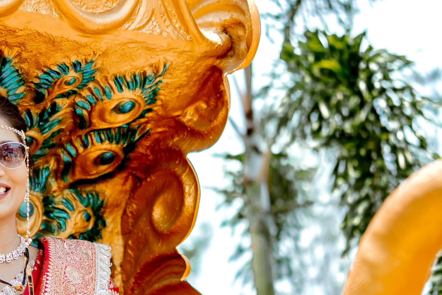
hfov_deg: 18.0
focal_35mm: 113
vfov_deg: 12.1
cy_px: 228
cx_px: 137
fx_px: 1387
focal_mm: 35
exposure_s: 1/4000
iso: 100
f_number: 1.4
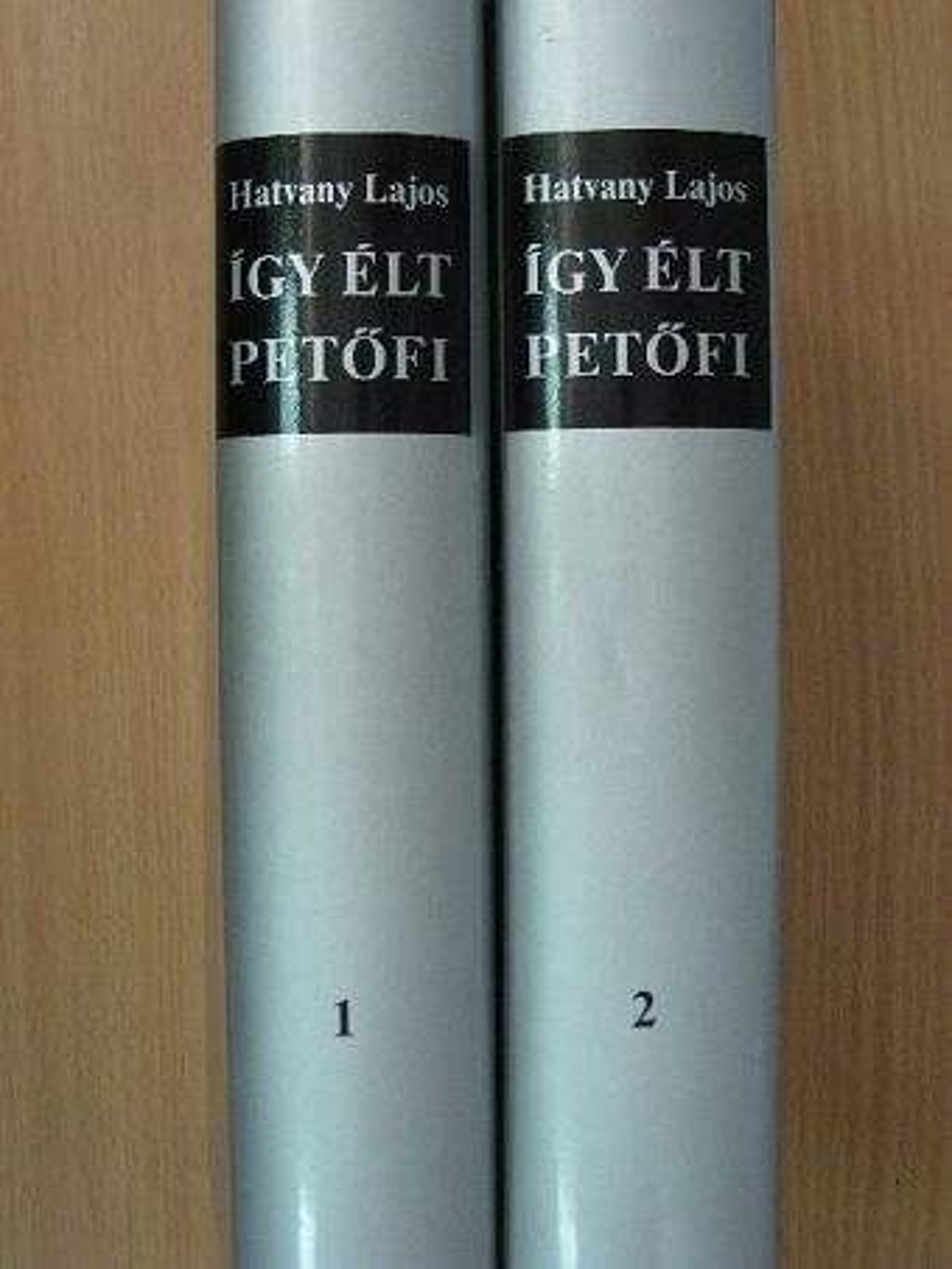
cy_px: 634
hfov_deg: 30.3
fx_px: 1759
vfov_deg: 39.6
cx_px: 476
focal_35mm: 48
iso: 200
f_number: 3.5
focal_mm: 8
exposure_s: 1/25.1
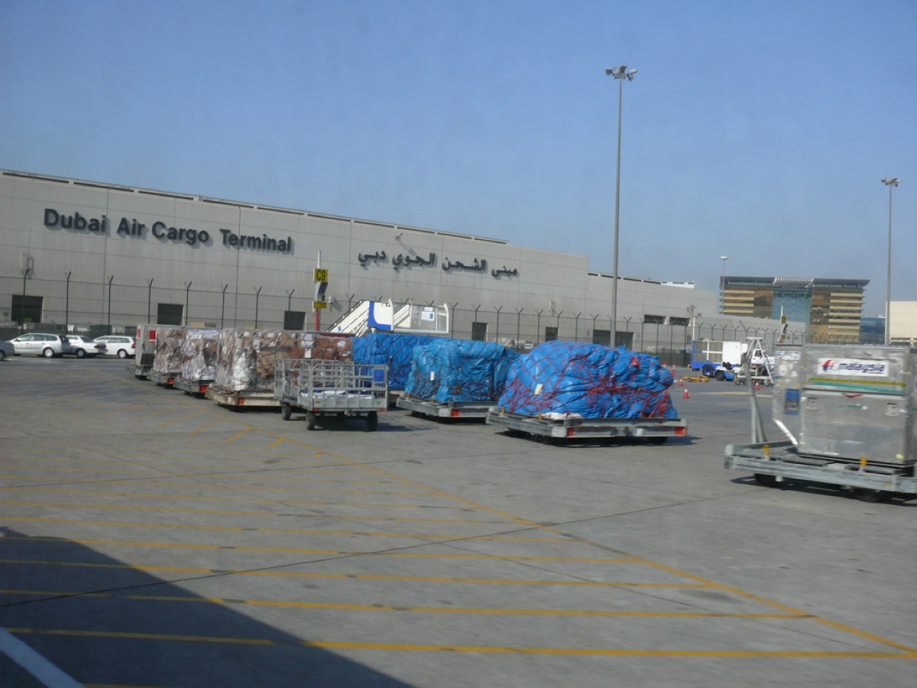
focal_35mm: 37
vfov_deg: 38.7
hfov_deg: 50.1
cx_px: 458
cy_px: 344
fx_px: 980
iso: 100
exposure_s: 1/160
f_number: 4
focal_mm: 7.7
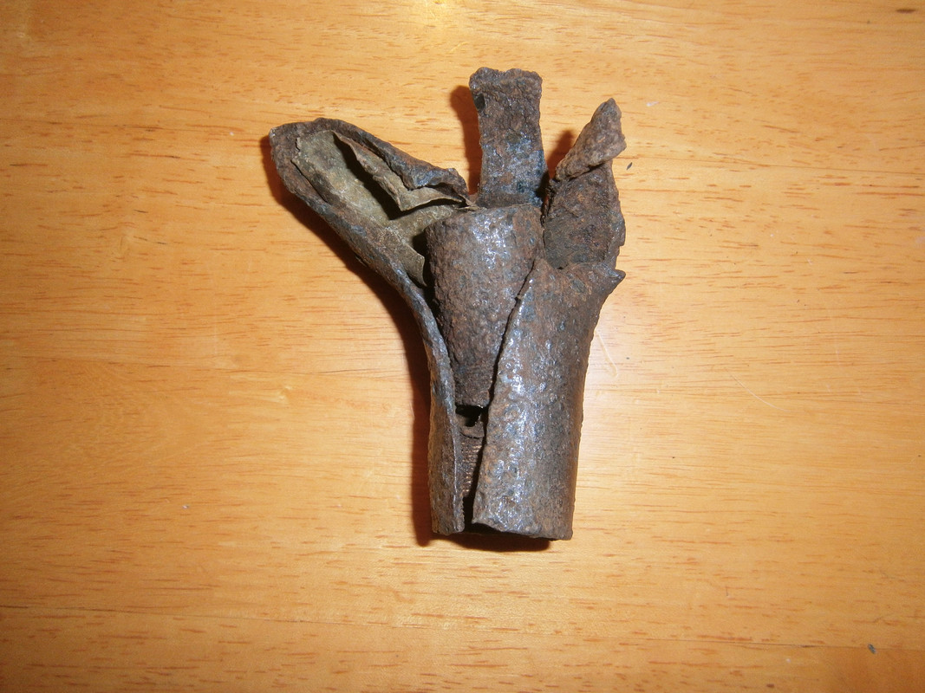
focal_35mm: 26
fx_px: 695
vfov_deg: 53.1
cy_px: 346
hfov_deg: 67.3
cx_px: 462
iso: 125
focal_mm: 4.7
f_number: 2.8
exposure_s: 1/30
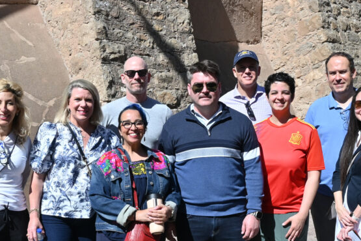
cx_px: 198
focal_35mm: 59
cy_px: 167
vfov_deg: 22.7
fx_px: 596
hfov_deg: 33.7
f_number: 8
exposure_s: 1/800
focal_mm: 21.5
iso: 250
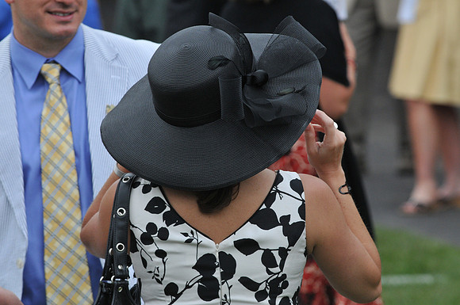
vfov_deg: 3.0
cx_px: 230
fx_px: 5742
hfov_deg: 4.6
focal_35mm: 450
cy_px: 152
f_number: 9
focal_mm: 300
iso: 800
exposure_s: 1/800
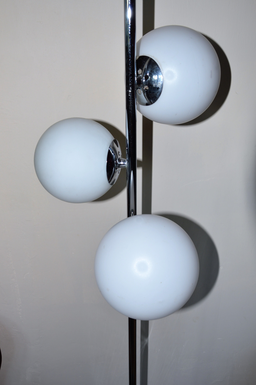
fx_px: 353
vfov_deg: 57.3
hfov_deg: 39.9
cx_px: 128
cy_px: 192
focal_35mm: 33
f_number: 5.6
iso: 100
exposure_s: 1/30
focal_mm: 22
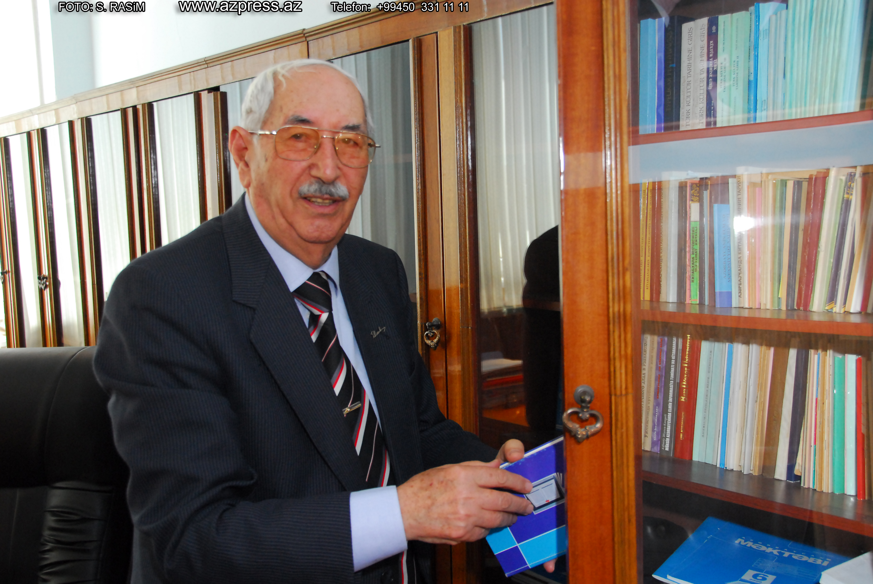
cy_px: 292
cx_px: 436
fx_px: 947
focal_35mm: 39
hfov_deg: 49.5
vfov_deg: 34.3
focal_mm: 26
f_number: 4.5
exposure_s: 1/60
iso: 800
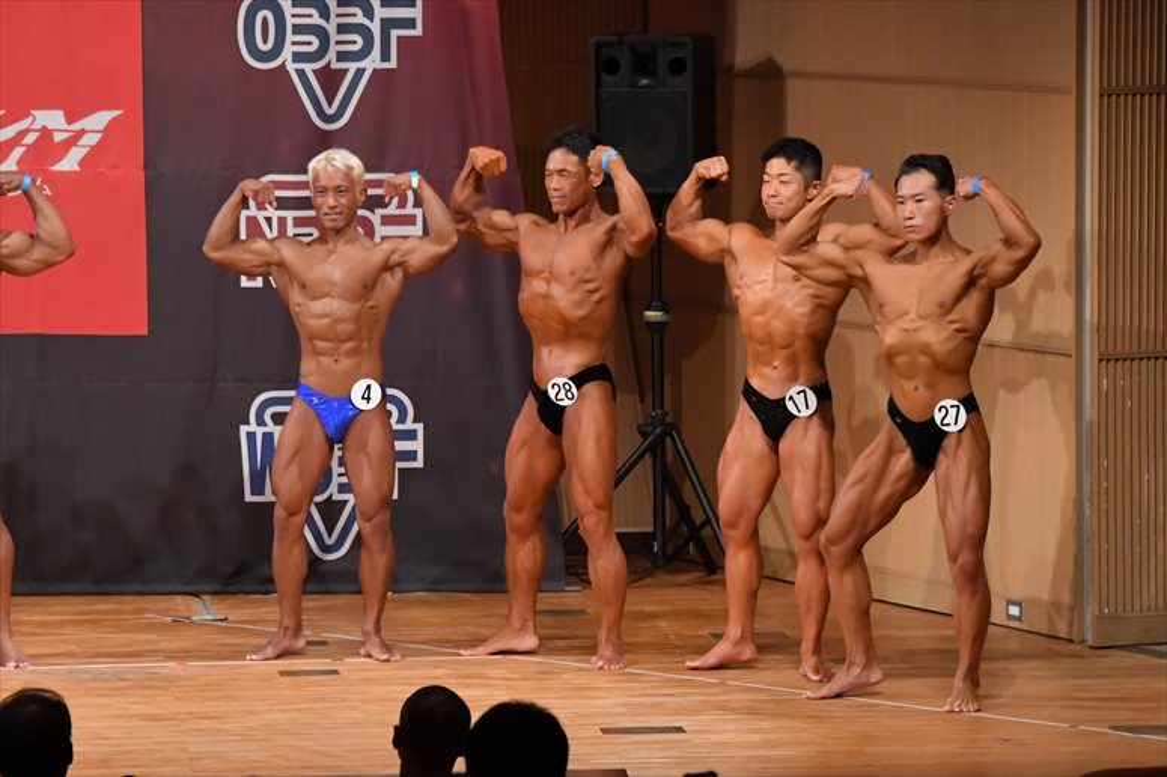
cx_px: 584
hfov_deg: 9.5
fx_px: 7031
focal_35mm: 217
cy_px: 388
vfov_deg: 6.3
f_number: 5.6
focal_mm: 145
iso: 9000
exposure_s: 1/400
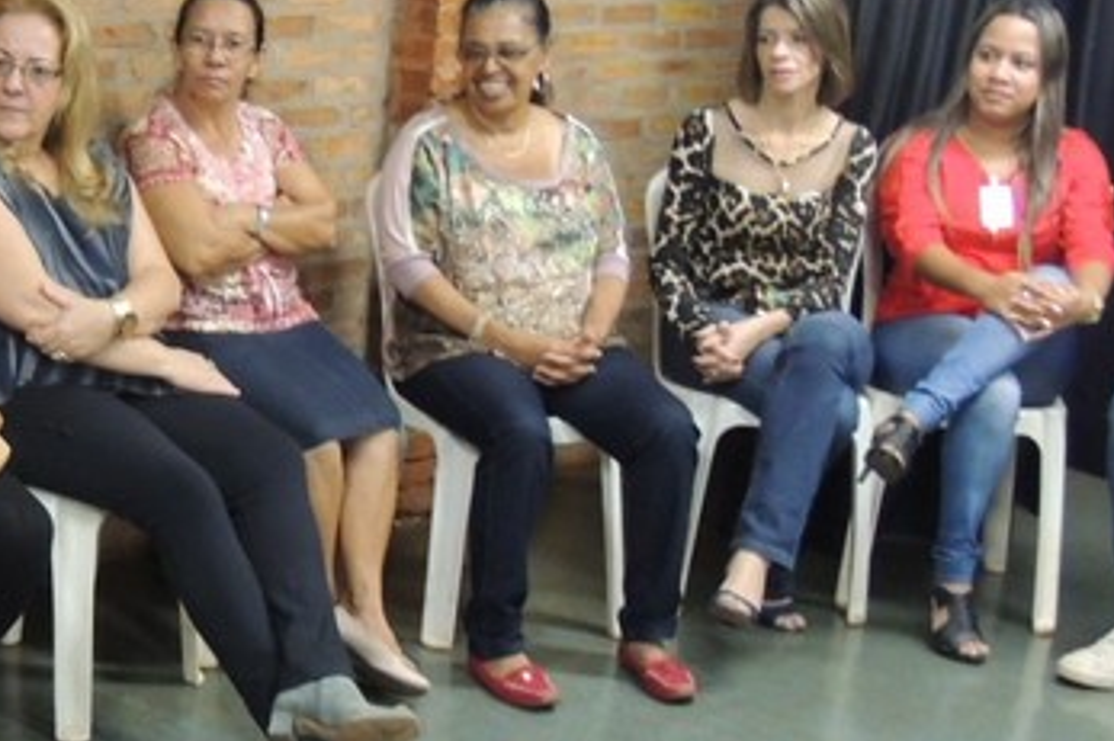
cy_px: 423
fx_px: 2598
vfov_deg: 16.2
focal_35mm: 84
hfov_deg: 23.3
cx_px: 22
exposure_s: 1/10
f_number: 3.3
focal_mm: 6.2
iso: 800
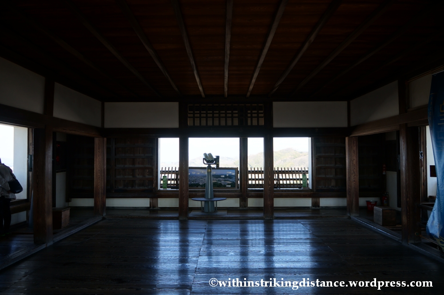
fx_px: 333
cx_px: 222
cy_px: 148
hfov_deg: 67.4
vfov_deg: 47.8
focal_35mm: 27
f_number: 4.5
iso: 200
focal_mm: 18
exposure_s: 1/200
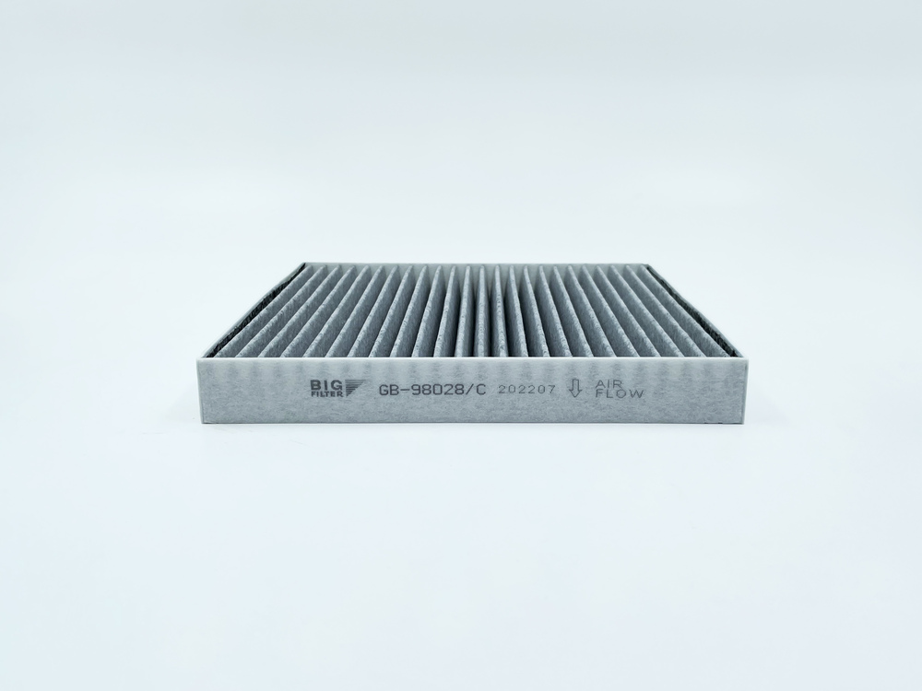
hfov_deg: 67.3
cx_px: 461
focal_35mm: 26
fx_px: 693
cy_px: 346
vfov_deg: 53.1
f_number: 1.6
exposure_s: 1/1261
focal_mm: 4.2
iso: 32
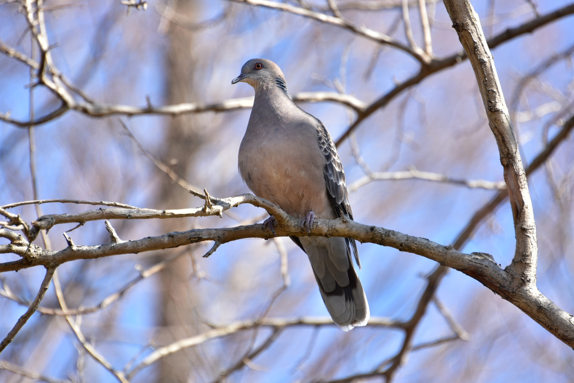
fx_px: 7174
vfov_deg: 3.1
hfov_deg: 4.6
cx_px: 287
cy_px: 192
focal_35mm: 450
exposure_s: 1/500
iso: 200
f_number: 5.6
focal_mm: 300
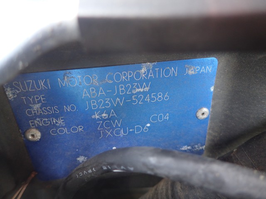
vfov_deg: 54.9
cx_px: 133
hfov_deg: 69.4
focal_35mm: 25
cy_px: 100
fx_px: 192
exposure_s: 1/60
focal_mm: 4.5
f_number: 2
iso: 160
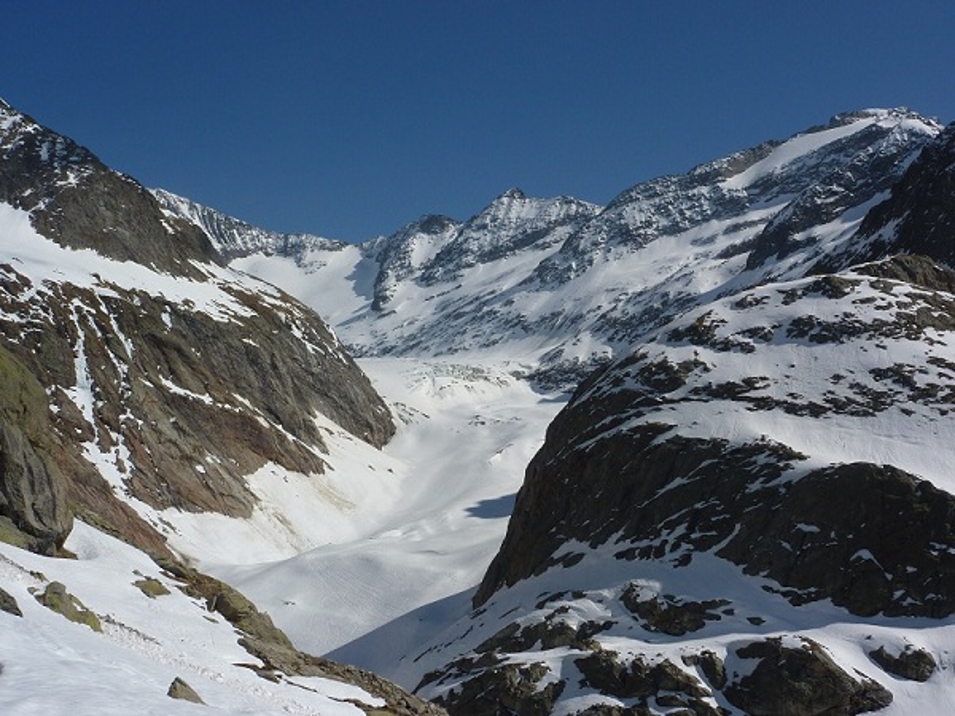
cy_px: 358
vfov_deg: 40.7
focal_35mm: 35
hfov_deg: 52.6
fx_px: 966
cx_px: 478
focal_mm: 5.7
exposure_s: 1/1000
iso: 80
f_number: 5.6
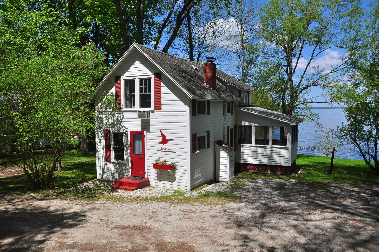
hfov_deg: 67.4
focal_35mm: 27
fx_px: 284
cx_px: 190
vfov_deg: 47.8
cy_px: 126
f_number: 8
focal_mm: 18
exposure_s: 1/500
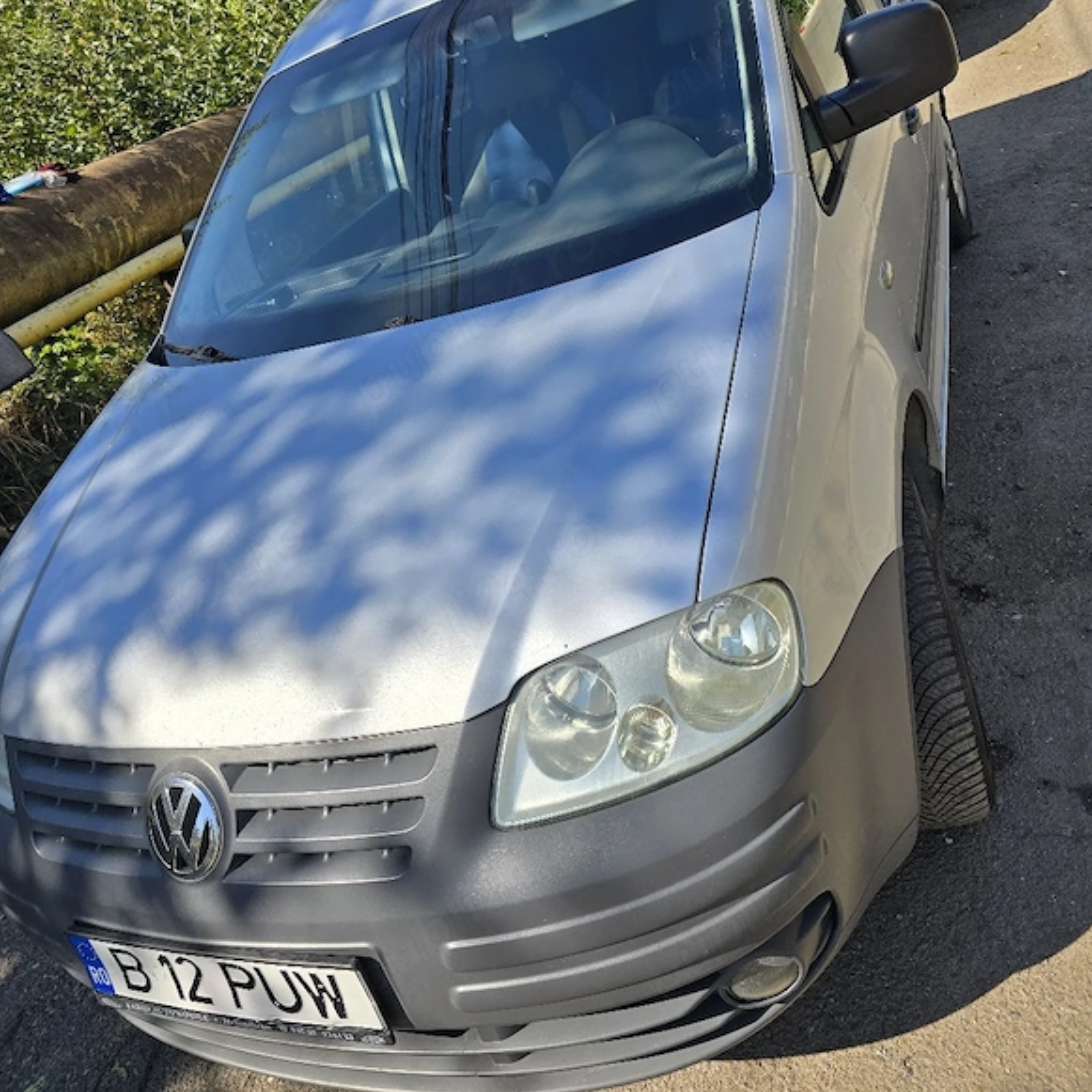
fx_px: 999
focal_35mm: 28
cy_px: 363
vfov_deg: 56.1
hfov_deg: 57.3
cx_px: 551
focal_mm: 6.3
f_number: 1.7
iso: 12
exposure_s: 1/1000
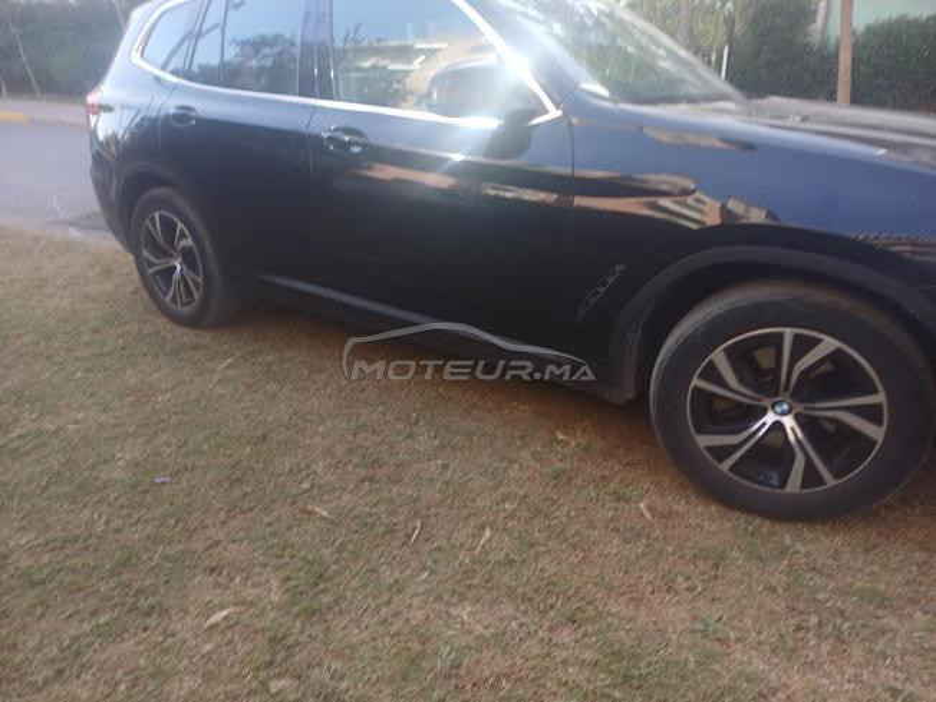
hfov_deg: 69.4
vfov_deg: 54.9
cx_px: 468
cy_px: 351
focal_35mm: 25
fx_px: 676
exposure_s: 1/104
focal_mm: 4.65
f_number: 1.8
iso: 50
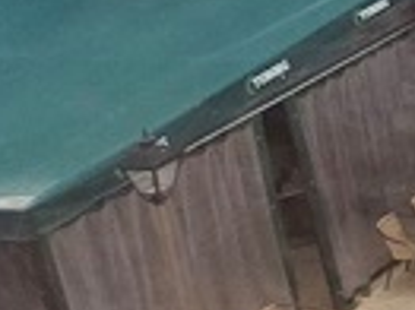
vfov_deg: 14.1
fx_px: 1222
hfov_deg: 11.5
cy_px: -44
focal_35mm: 102
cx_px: 1229
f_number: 2.2
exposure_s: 1/860
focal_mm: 1.74
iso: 50
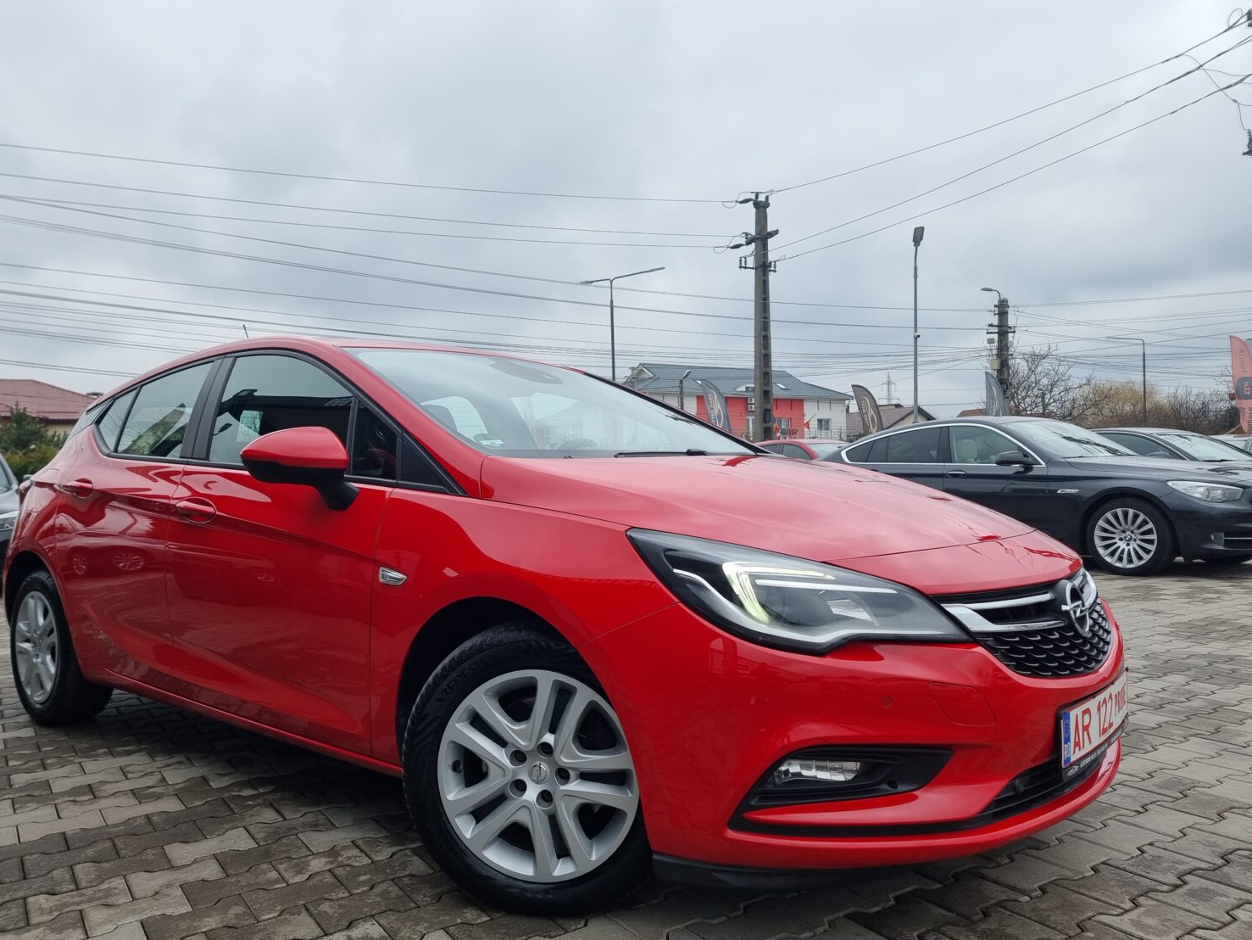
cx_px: 581
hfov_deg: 67.2
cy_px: 489
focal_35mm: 26
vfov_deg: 53.1
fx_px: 940
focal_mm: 6.7
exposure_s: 1/147
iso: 50
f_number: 1.8
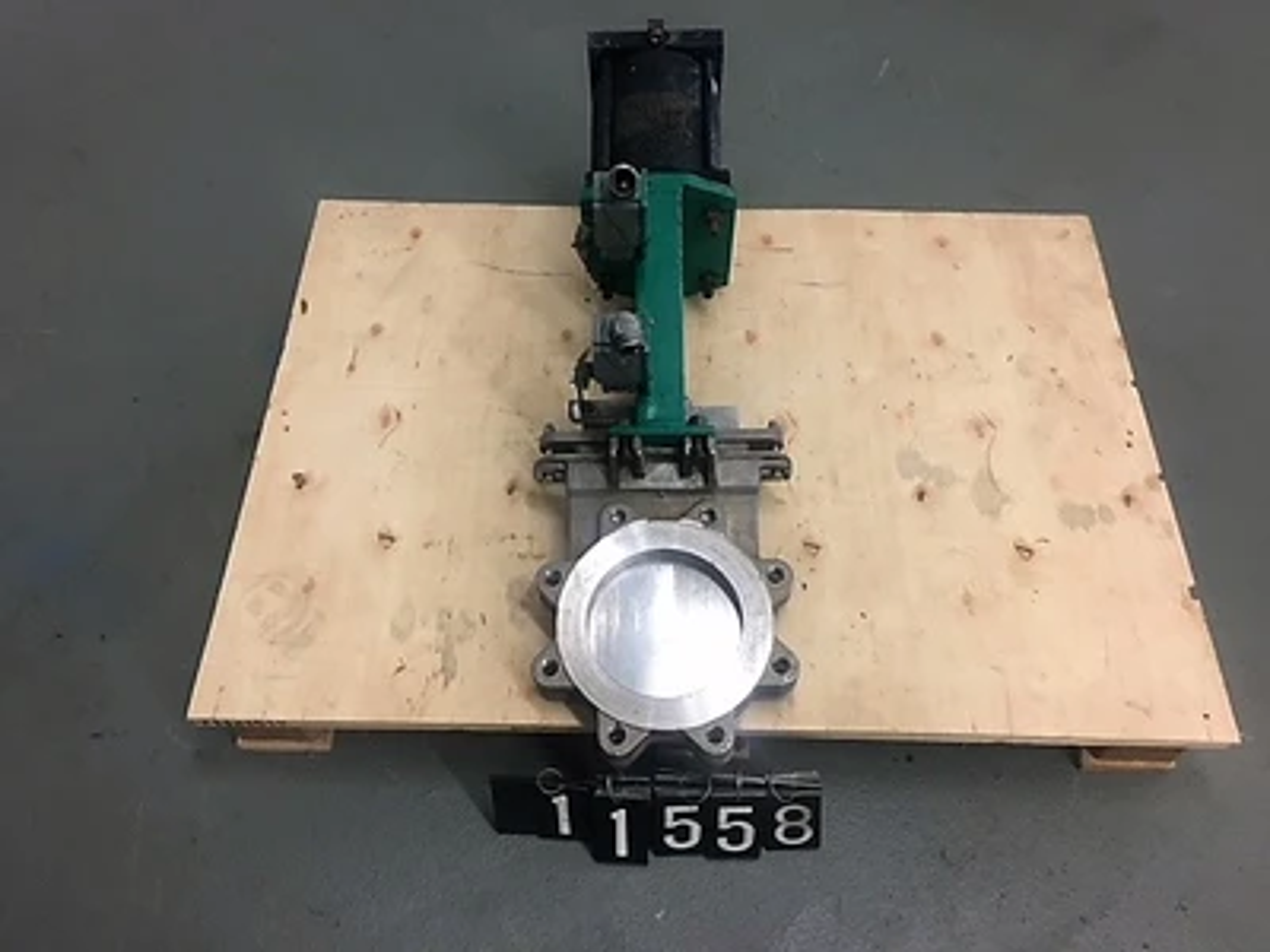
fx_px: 1064
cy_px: 476
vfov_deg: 48.2
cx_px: 635
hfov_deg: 61.7
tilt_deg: -56.7
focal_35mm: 29
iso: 100
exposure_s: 1/30
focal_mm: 4.15
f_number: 2.2
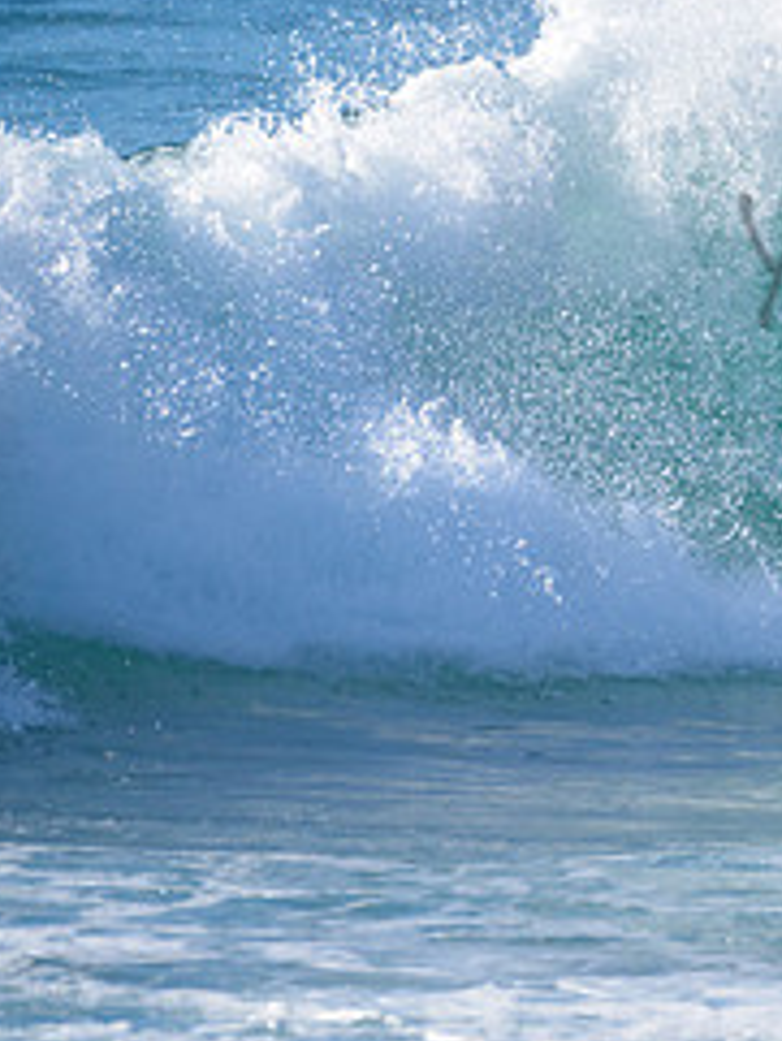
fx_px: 42614
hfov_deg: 1.1
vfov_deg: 1.4
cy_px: 34
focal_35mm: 1416
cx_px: 913
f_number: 5.6
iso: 200
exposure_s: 1/2000
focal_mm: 500
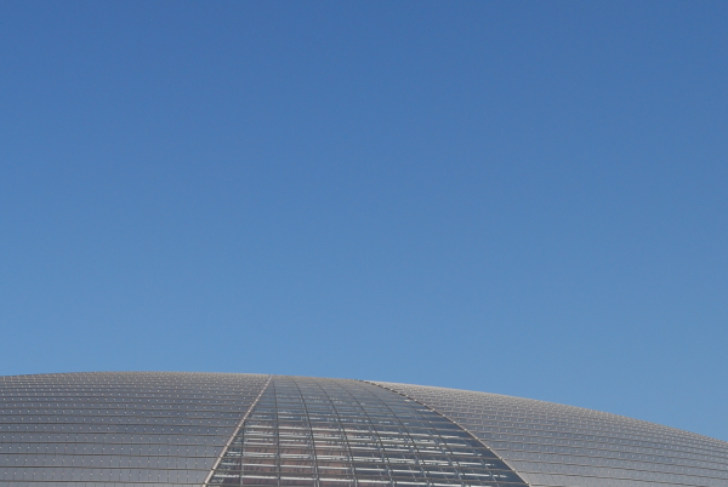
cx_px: 303
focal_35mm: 60
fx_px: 1215
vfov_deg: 22.2
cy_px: 440
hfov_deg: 33.3
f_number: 9
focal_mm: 20
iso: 100
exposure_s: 1/320
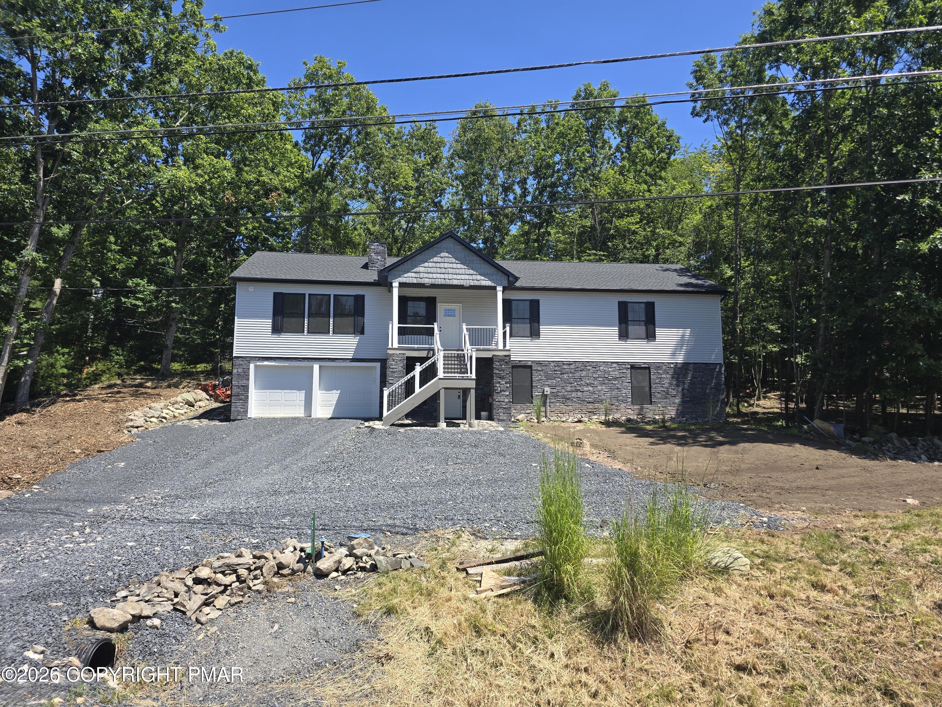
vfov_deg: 58.9
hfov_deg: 73.9
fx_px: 626
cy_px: 354
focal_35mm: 23
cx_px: 471
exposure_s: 1/479
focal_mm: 6.3
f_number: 1.7
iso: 12
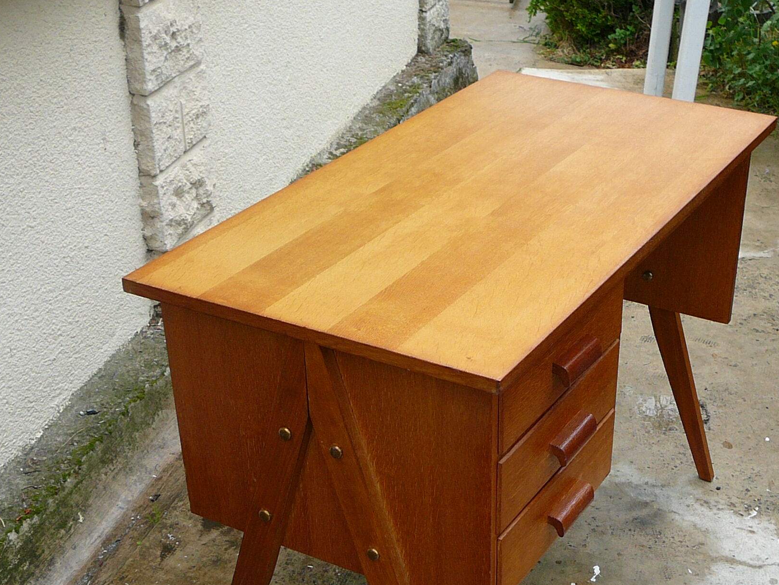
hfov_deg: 34.8
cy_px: 443
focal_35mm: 55
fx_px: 1238
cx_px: 468
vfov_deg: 26.2
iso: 80
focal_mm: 5.2
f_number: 2.8
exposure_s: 1/320
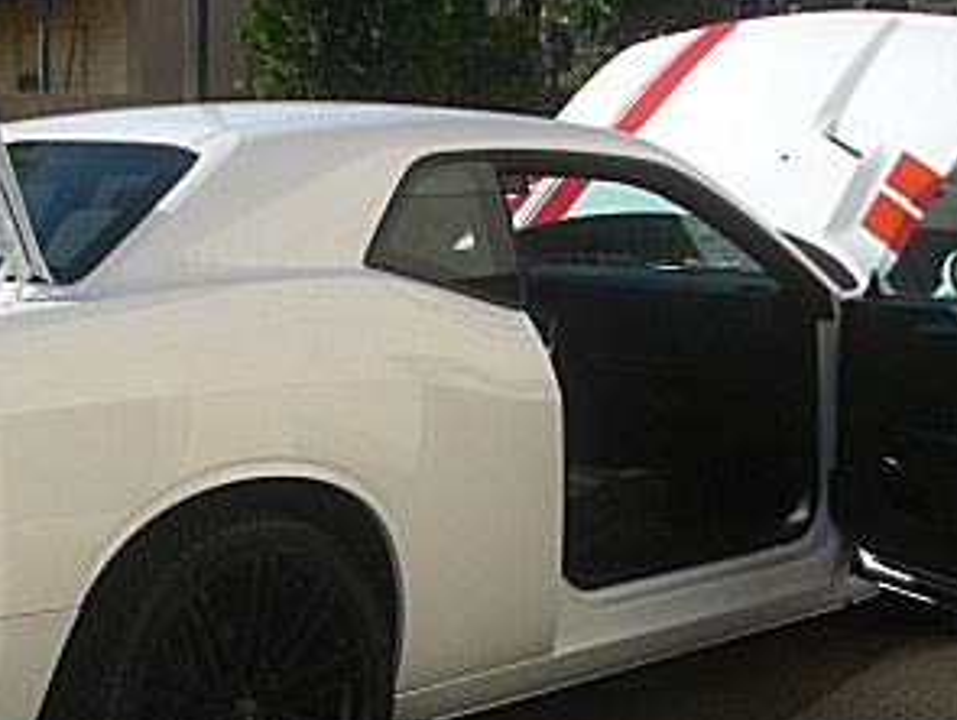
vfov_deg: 18.9
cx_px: 282
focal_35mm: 78
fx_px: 2159
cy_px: 509
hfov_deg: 24.8
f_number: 2.8
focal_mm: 6.3
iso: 50
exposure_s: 1/800
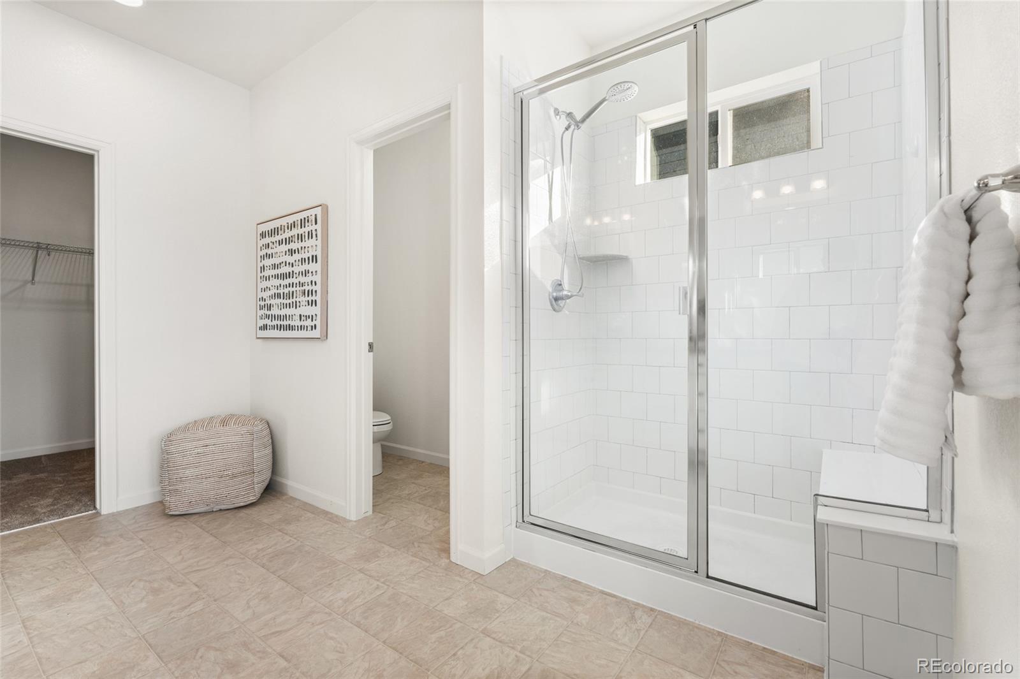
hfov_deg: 96.8
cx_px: 510
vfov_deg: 73.7
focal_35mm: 16
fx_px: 453
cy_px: 340
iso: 160
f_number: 8
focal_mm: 16
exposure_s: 1/8
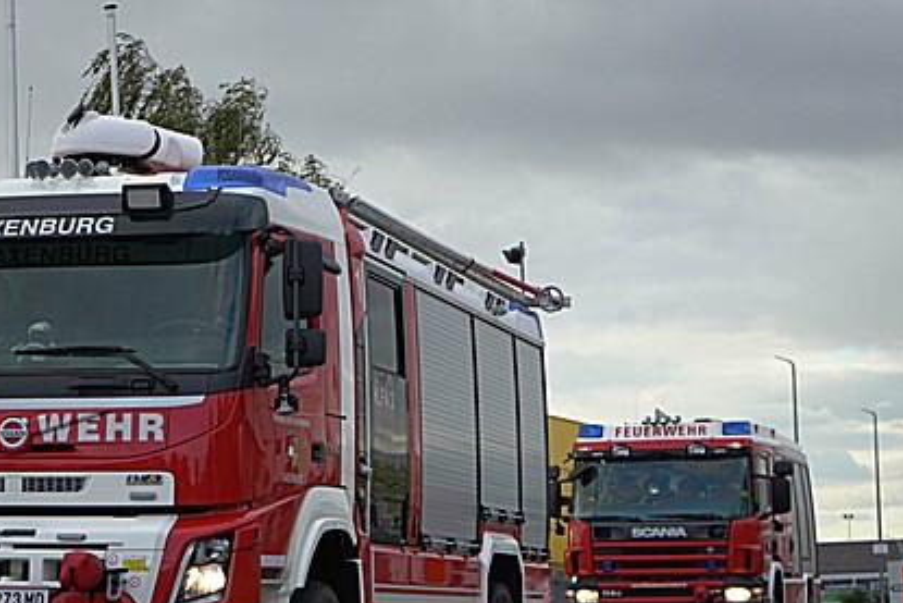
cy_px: 410
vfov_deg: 13.2
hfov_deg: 19.6
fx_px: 2609
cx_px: 331
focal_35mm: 104
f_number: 5.6
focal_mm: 70
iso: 500
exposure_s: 1/1000
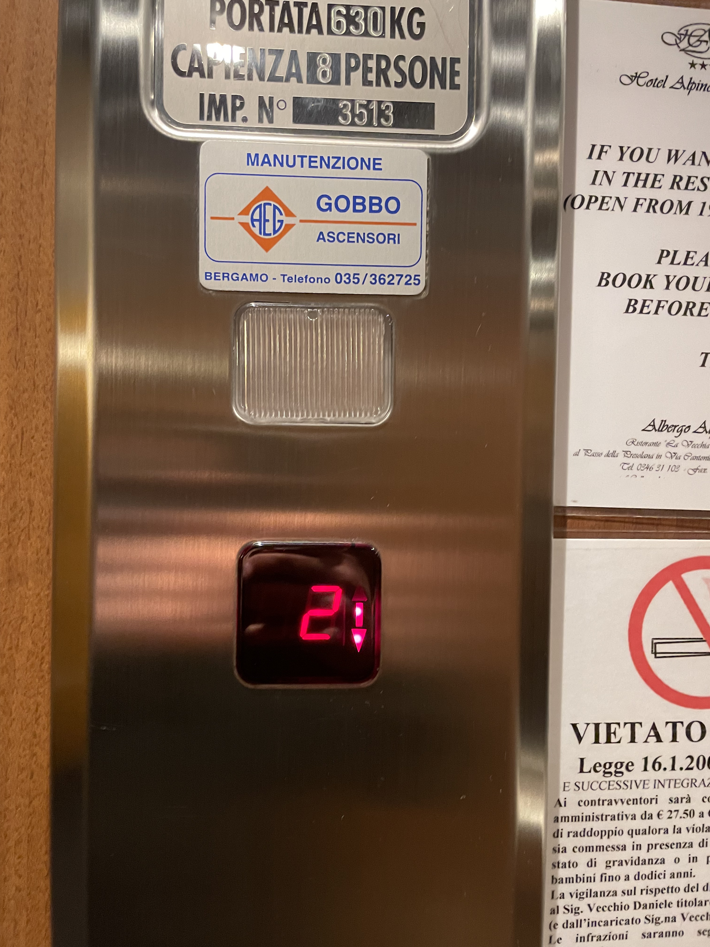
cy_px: 474
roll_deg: -0.3
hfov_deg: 53.1
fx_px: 711
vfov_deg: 67.3
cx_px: 355
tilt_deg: -1.2
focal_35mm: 26
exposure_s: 1/33
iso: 500
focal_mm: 4.2
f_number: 1.6
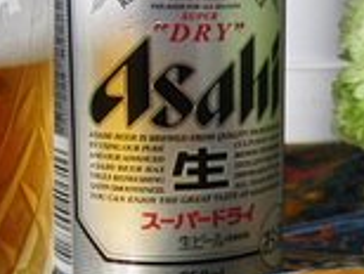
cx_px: 428
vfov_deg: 11.9
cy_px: 298
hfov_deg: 15.5
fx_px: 1295
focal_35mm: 123
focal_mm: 6.42
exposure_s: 1/80
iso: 200
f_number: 3.6
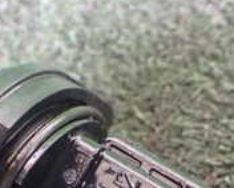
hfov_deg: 19.1
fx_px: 693
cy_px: 205
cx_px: 81
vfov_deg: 15.0
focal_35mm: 100
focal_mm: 5.4
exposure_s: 1/30
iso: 1000
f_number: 2.3
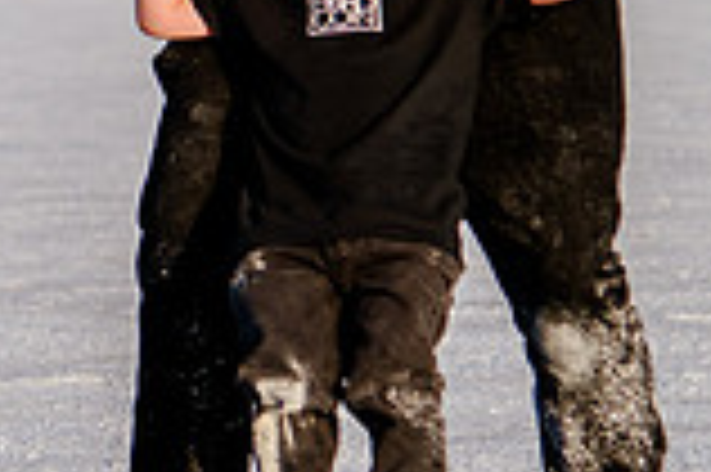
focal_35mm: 344
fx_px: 6787
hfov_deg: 6.0
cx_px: -235
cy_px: 48
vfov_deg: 4.0
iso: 200
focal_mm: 70
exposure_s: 1/1600
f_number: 4
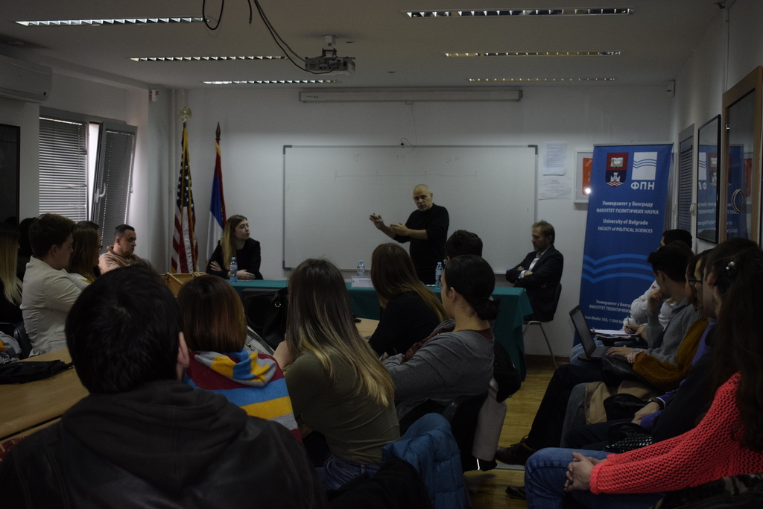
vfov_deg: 28.1
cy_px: 254
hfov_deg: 41.1
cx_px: 382
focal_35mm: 48
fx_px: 1017
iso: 1600
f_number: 4.5
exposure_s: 1/200
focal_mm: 32
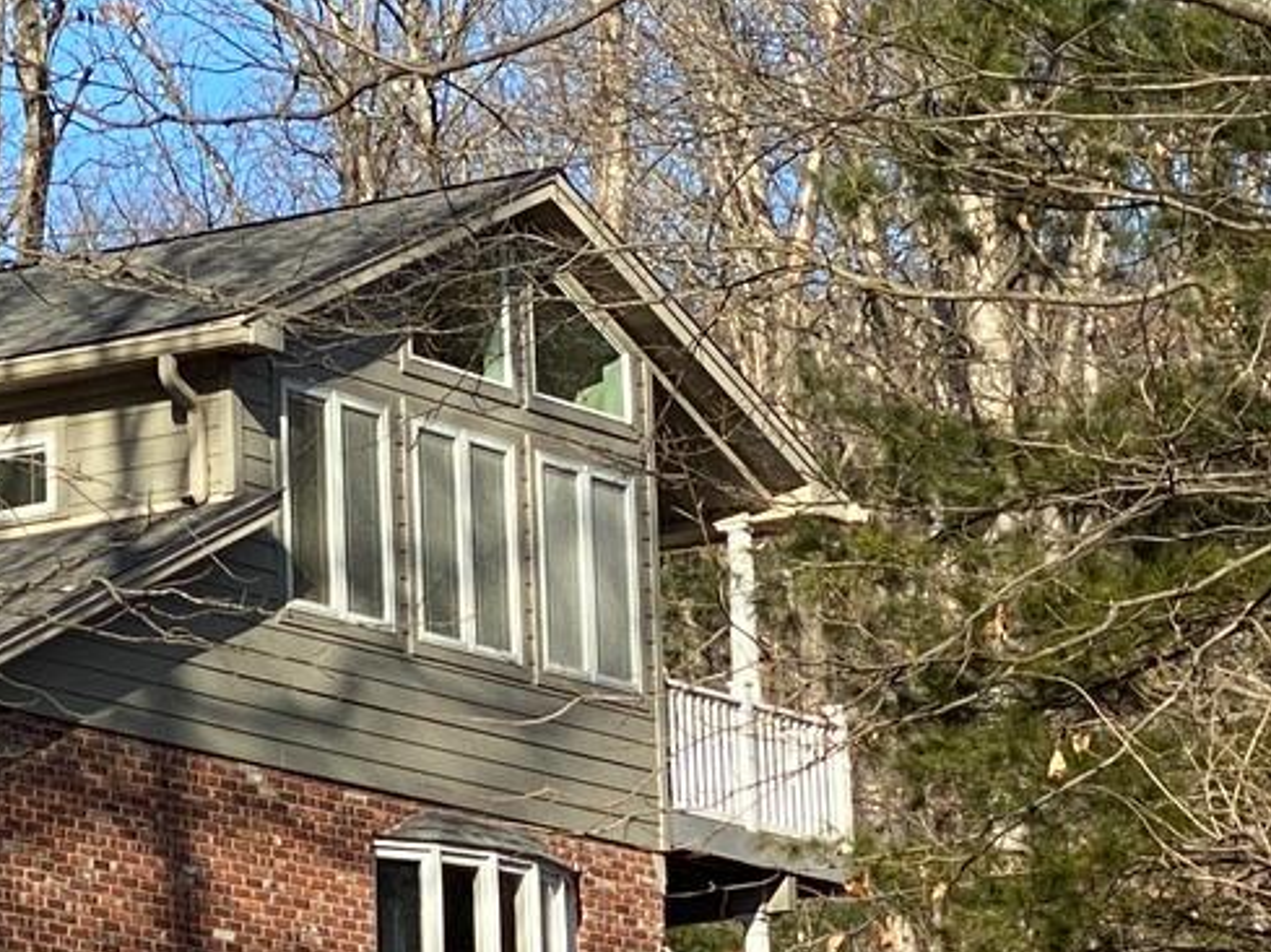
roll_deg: +1.4
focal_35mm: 218
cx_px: -16
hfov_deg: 9.0
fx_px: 7998
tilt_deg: +9.8
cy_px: 895
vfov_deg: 6.8
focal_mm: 6
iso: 20
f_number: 2
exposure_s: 1/727
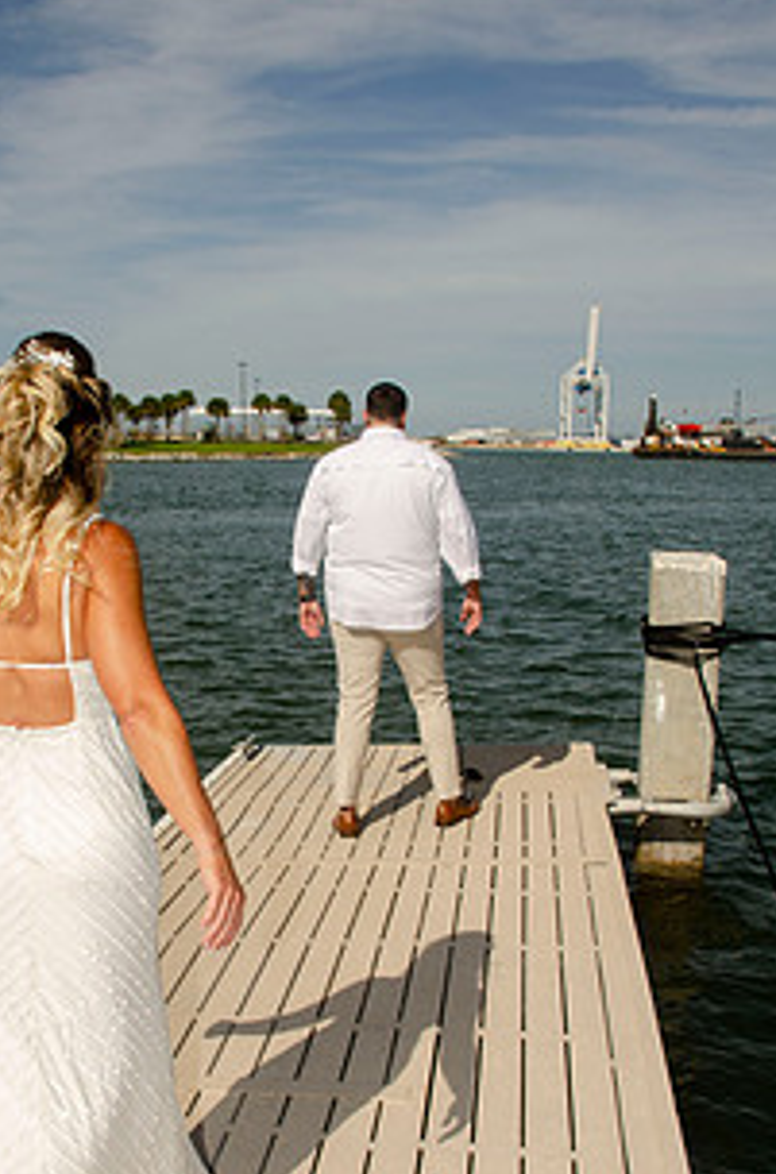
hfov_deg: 32.9
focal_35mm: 40
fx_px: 1301
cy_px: 687
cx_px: 251
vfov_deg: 48.4
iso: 100
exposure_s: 1/250
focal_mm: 18
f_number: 10
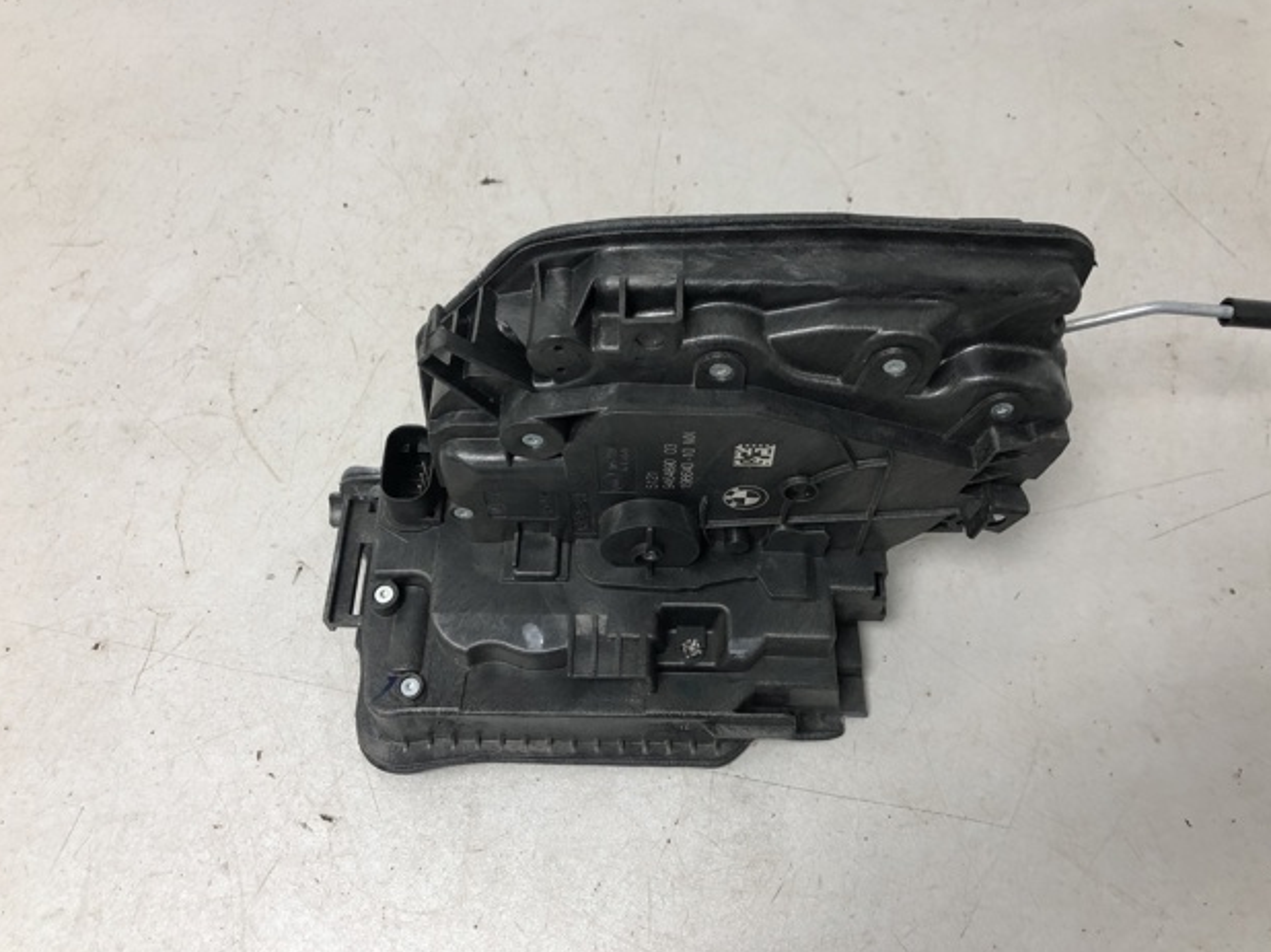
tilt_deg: -61.4
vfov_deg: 48.2
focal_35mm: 29
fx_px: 1064
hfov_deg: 61.7
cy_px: 467
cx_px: 652
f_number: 1.8
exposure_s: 1/25
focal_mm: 4
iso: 40
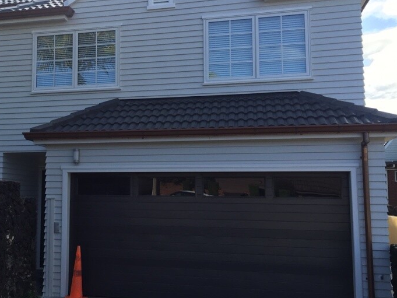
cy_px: 141
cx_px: 98
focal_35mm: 44
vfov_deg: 32.9
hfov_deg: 41.6
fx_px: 505
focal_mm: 4.15
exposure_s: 1/989
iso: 32
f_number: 2.2
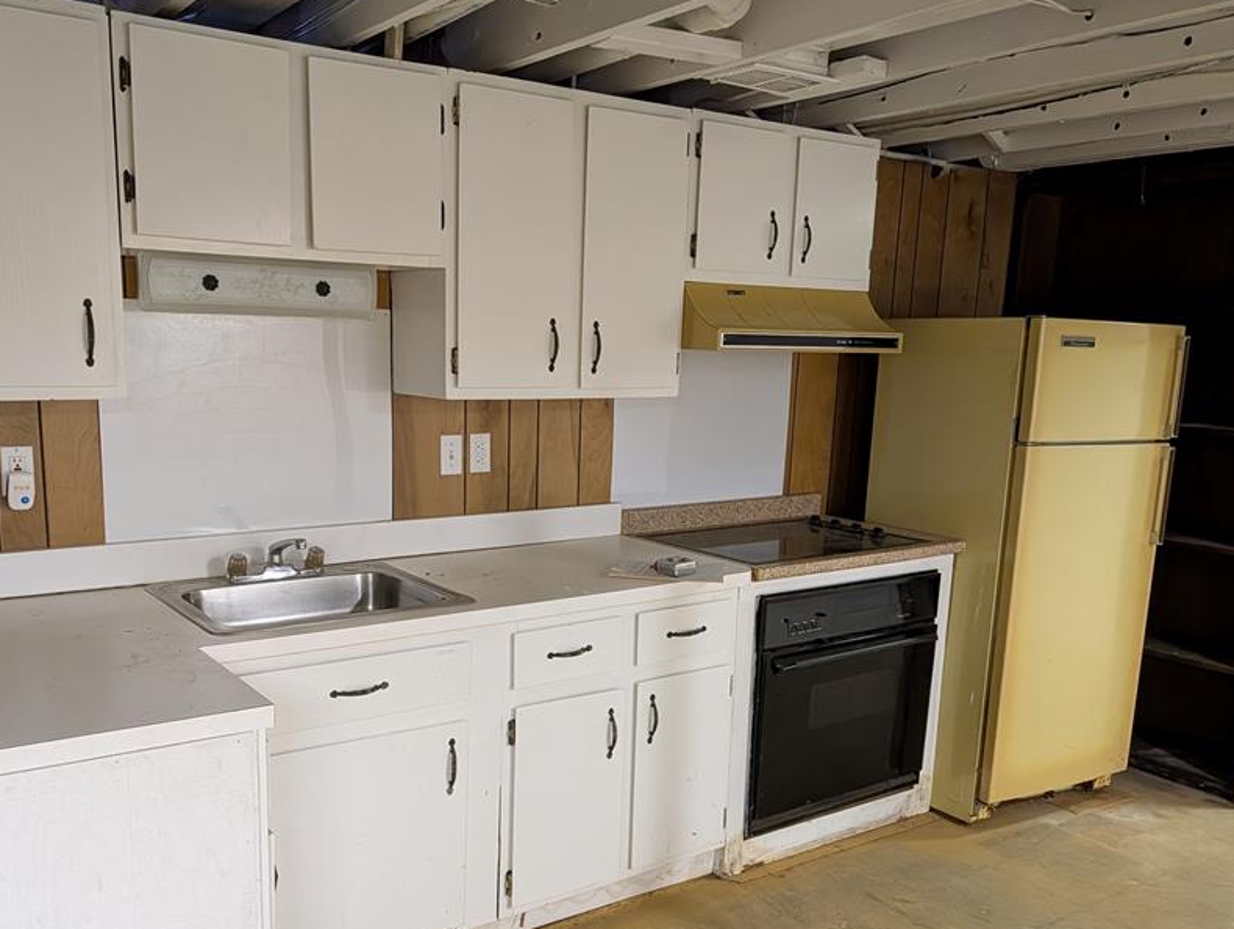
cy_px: 578
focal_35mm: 31
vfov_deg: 45.2
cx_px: 540
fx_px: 1107
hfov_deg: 58.1
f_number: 1.68
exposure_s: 1/60
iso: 985
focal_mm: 6.9
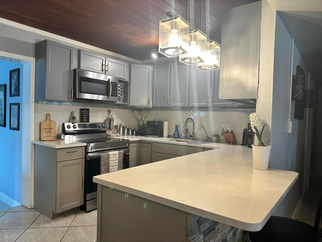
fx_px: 223
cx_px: 161
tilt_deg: -2.1
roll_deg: -1.1
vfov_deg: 56.8
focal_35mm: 24
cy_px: 121
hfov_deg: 71.6
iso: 200
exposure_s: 1/60
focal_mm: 6.86
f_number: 1.78
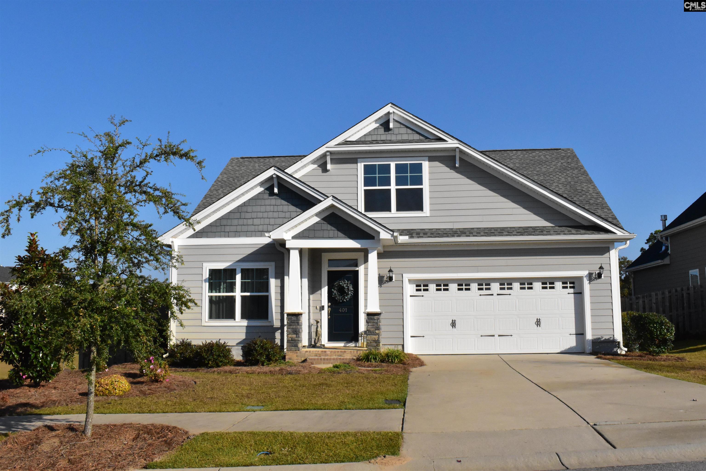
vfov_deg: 38.4
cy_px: 236
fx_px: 677
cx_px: 353
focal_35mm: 34
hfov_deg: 55.1
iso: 3200
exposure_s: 1/2000
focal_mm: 23
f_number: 22
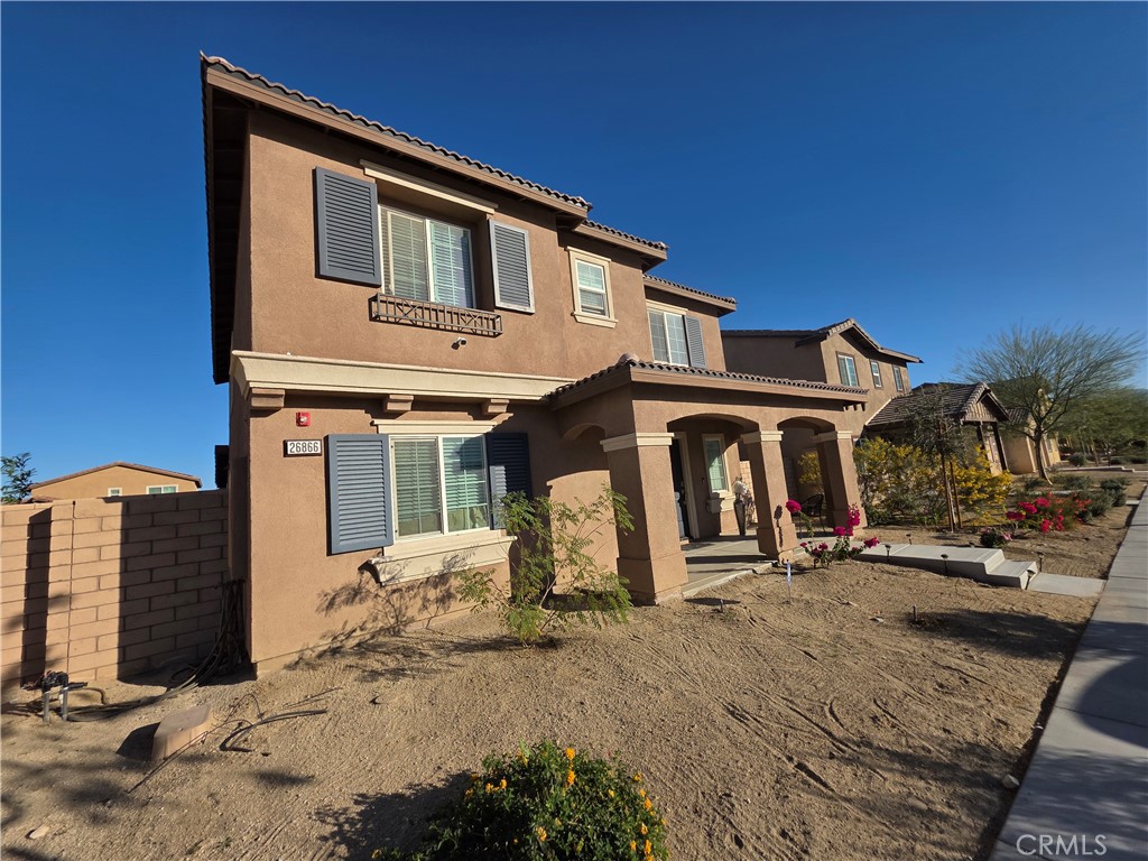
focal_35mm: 13
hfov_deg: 106.2
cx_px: 574
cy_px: 430
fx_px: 431
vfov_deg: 89.9
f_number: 1.9
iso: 40
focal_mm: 2.2
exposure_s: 1/2797
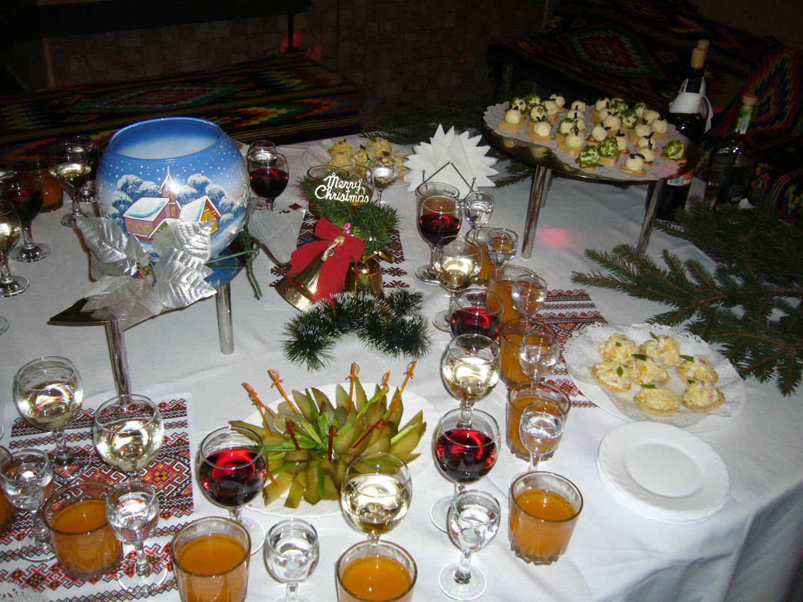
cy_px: 301
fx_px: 812
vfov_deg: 40.7
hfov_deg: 52.6
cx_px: 402
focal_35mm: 35
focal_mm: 5.8
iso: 100
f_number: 2.8
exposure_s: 1/30
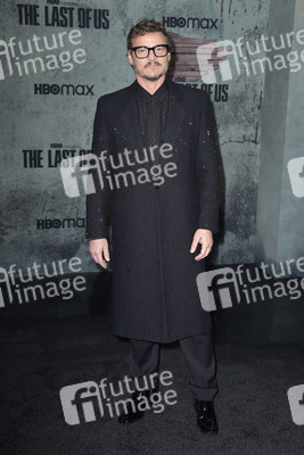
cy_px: 228
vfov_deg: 43.6
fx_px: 569
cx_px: 152
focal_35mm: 45
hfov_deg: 29.9
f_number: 6.3
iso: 640
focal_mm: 45
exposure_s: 1/250
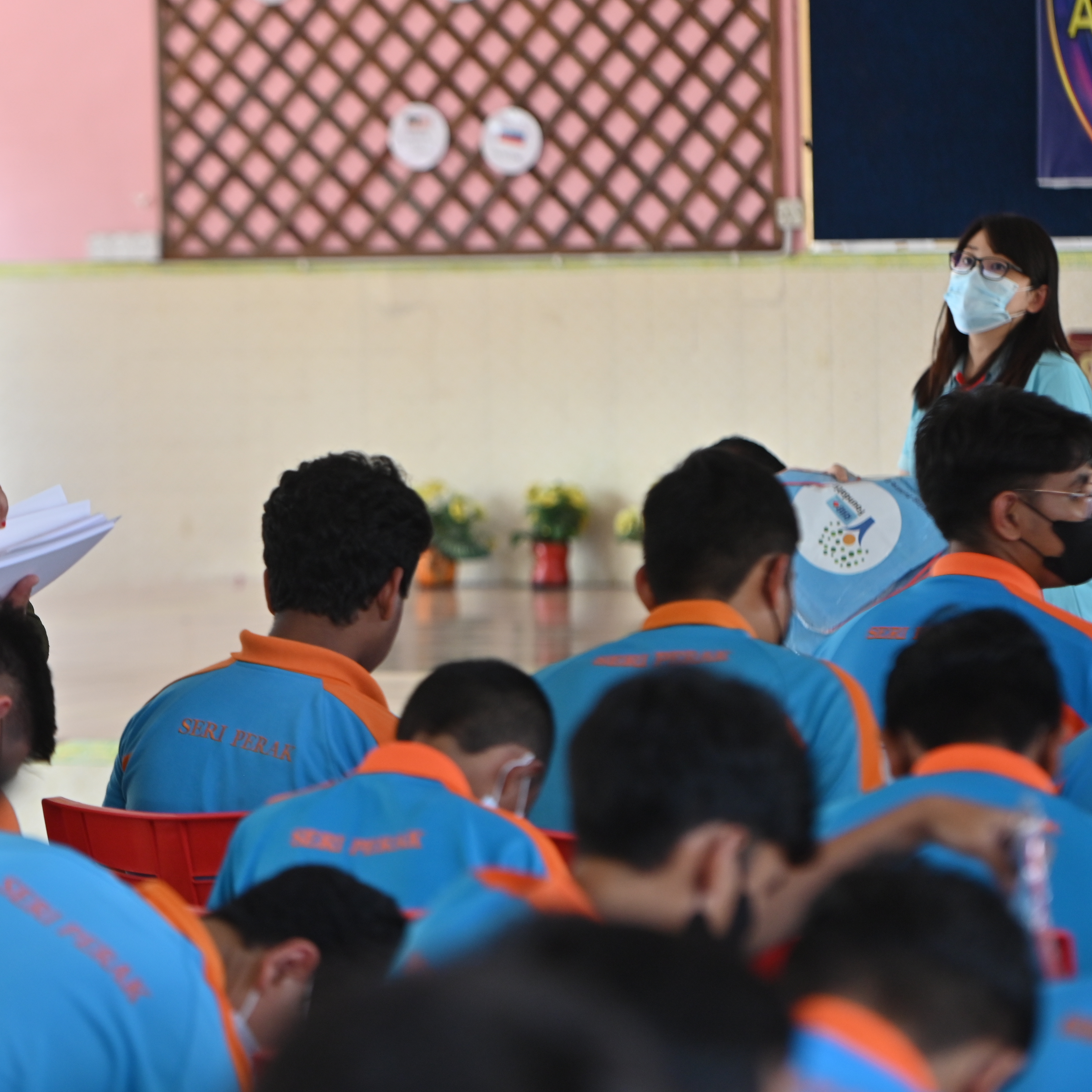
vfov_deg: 10.3
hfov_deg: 10.3
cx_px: 292
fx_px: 6032
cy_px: 504
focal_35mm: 169
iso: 640
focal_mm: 120
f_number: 3.5
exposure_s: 1/250
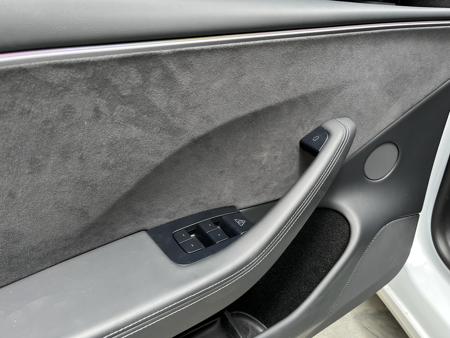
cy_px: 169
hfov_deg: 67.3
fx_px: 338
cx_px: 225
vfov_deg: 53.1
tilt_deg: -26.5
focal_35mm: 26
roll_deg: +0.2
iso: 50
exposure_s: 1/307
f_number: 1.6
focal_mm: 5.1
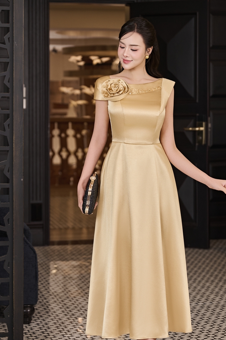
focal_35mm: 92
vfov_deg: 22.2
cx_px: 135
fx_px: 868
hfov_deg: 14.8
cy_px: 186
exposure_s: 1/200
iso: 400
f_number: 3.2
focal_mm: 66
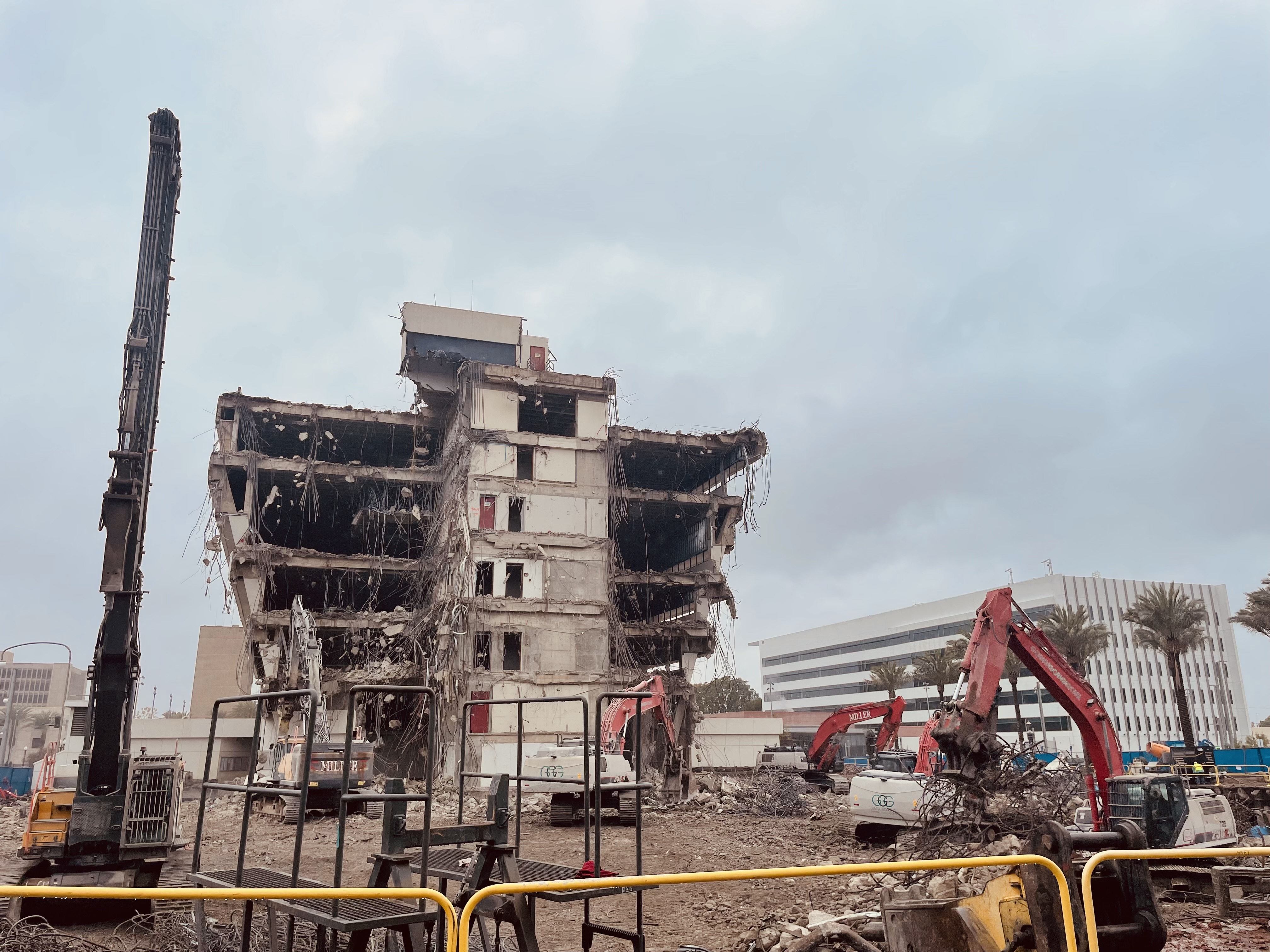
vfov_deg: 53.1
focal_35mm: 26
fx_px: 954
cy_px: 476
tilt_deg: +15.7
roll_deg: +0.5
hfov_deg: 67.3
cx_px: 635
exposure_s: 1/2053
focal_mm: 4.2
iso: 32
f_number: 1.6
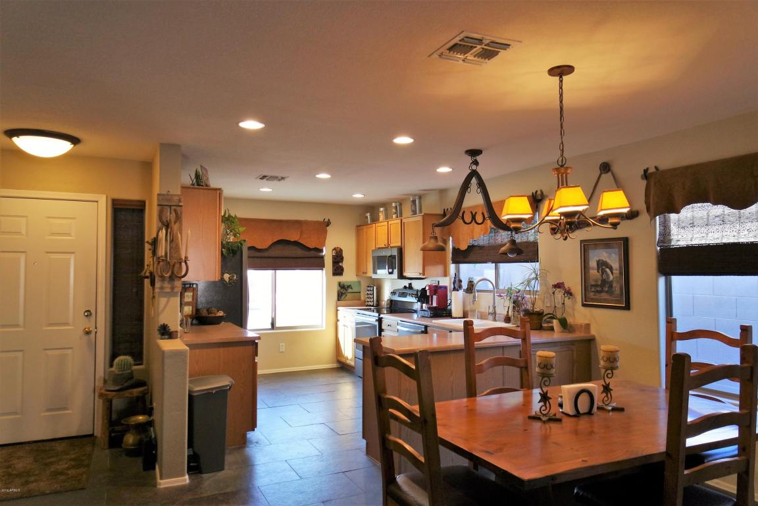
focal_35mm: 24
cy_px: 253
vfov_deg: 53.1
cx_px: 379
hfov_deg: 73.7
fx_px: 505
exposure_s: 1/30
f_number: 3.5
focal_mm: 9
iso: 400
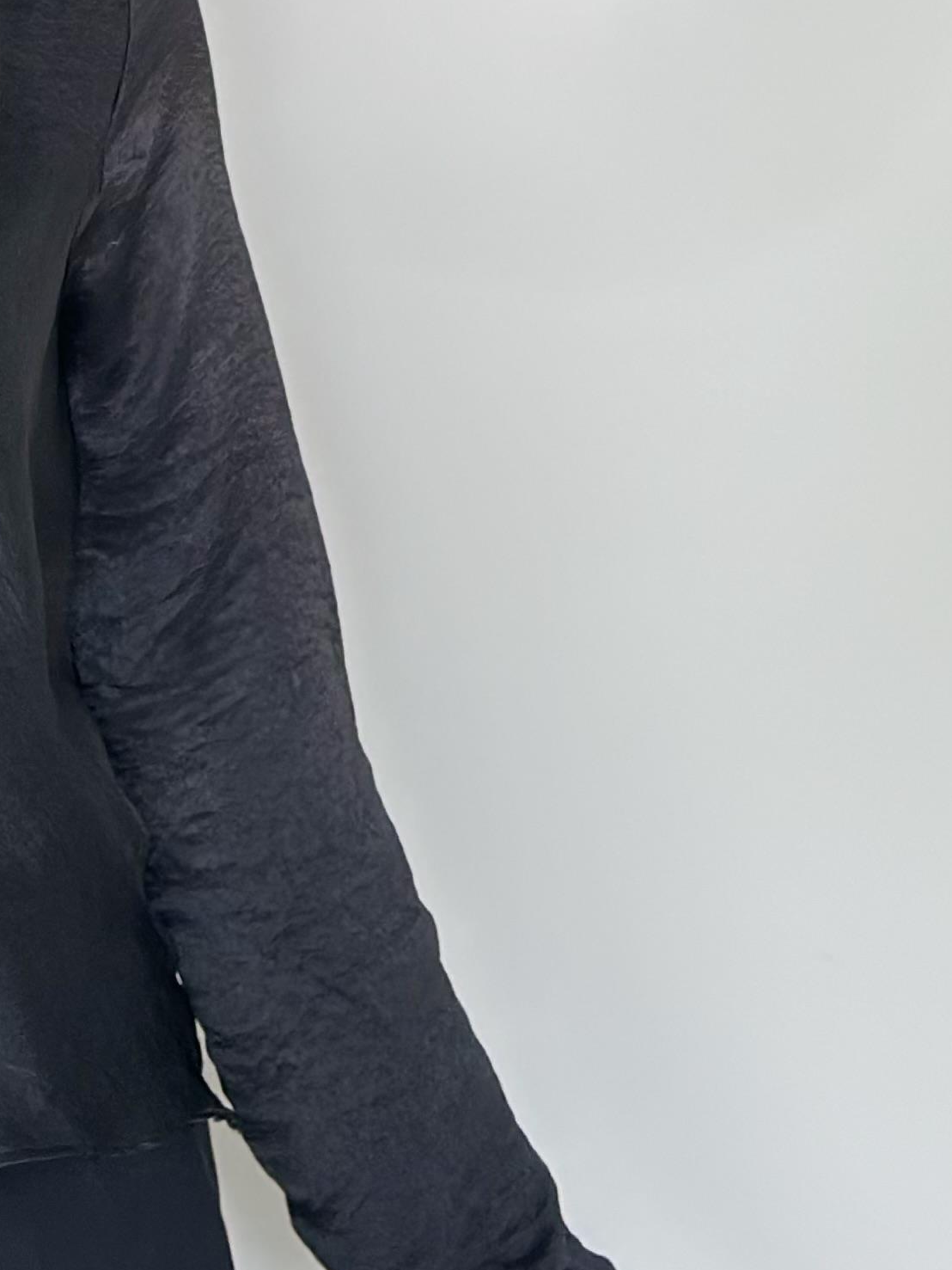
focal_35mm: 131
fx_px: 4803
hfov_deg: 11.1
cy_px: 100
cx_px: -253
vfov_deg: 14.9
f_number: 1.78
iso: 125
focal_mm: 6.86
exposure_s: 1/100
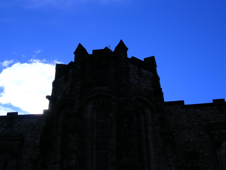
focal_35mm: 38
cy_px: 85
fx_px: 248
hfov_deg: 49.0
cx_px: 113
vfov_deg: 37.7
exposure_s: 1/558
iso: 50
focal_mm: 5.8
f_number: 5.6
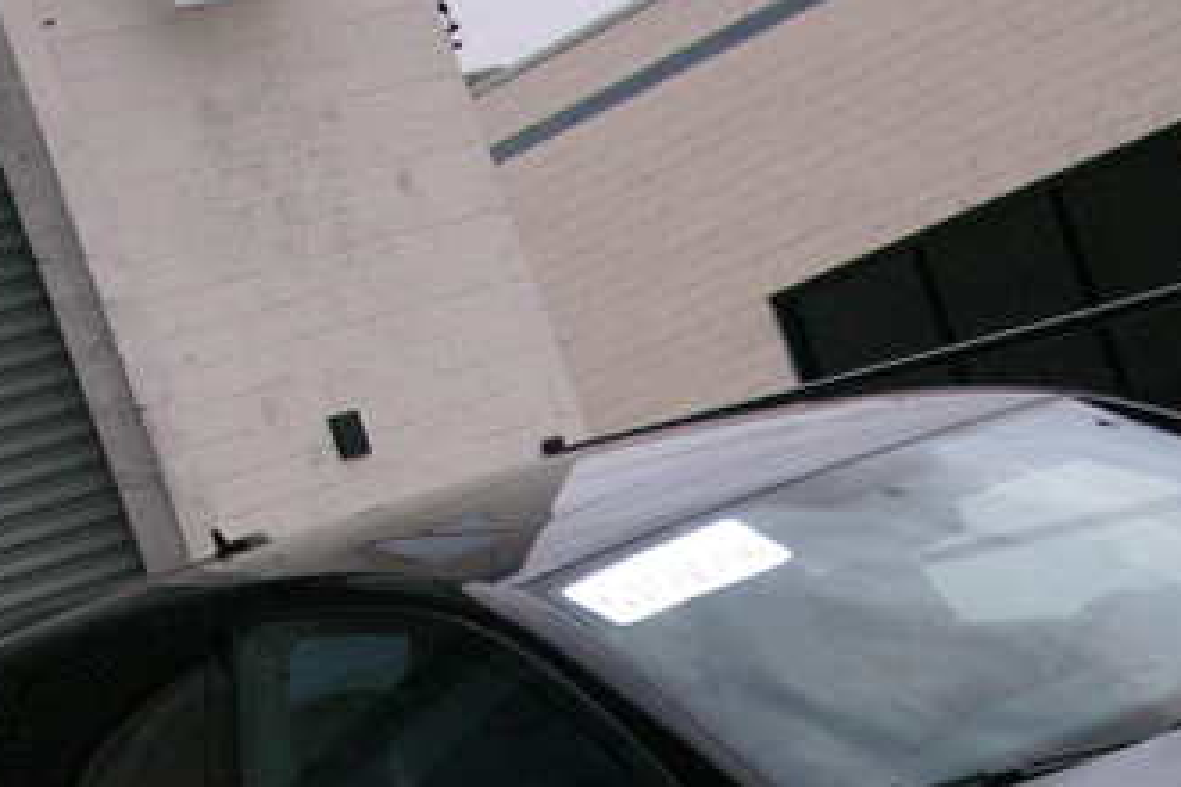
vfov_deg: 10.7
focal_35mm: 126
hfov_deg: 16.2
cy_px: 898
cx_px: 862
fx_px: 4133
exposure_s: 1/60.1
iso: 200
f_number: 3
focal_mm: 12.7
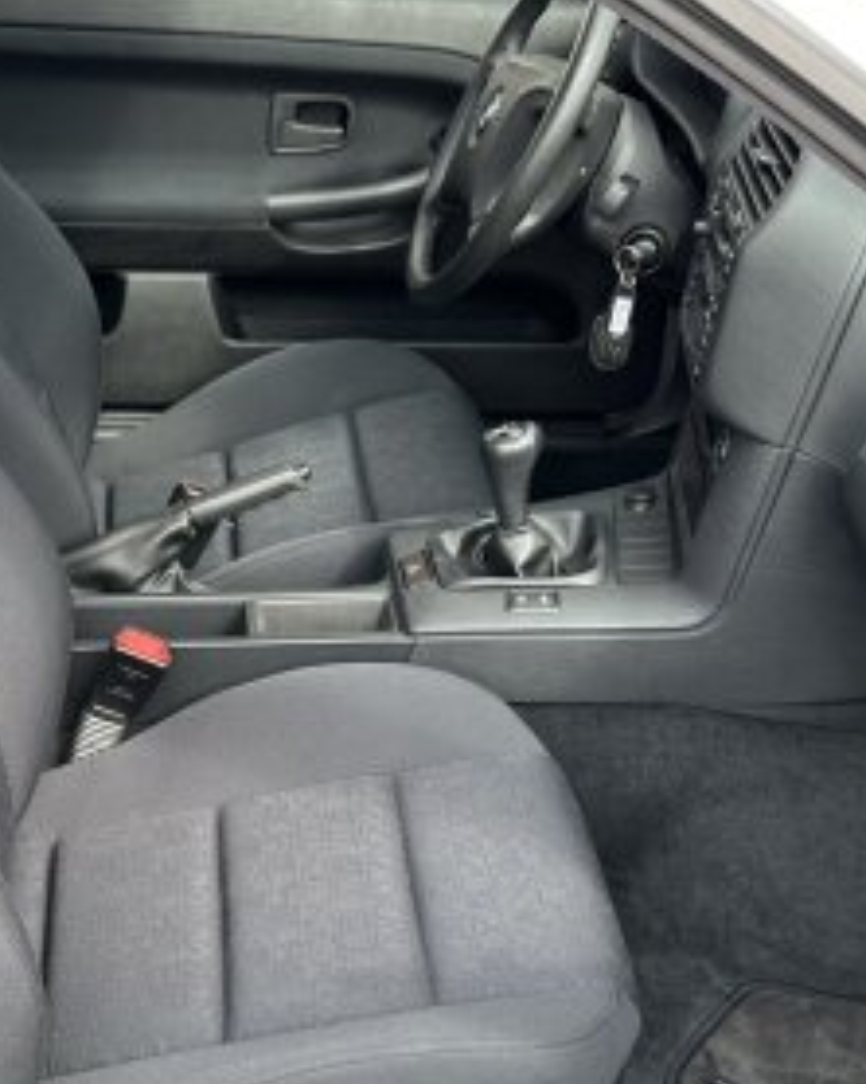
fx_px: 1732
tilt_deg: -34.3
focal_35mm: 54
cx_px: 160
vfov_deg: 34.4
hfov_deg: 27.5
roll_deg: -1.1
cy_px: 725
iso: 80
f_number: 1.78
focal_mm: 6.86
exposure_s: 1/272
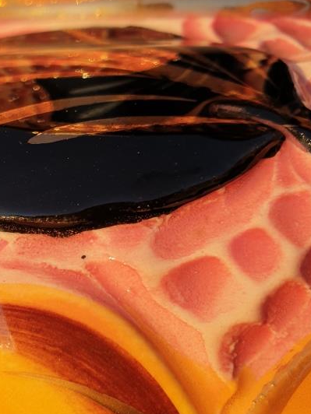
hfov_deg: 27.8
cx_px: 19
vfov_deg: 38.0
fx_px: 599
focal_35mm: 50
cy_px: 256
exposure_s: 1/503
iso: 50
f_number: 2.4
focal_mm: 4.3
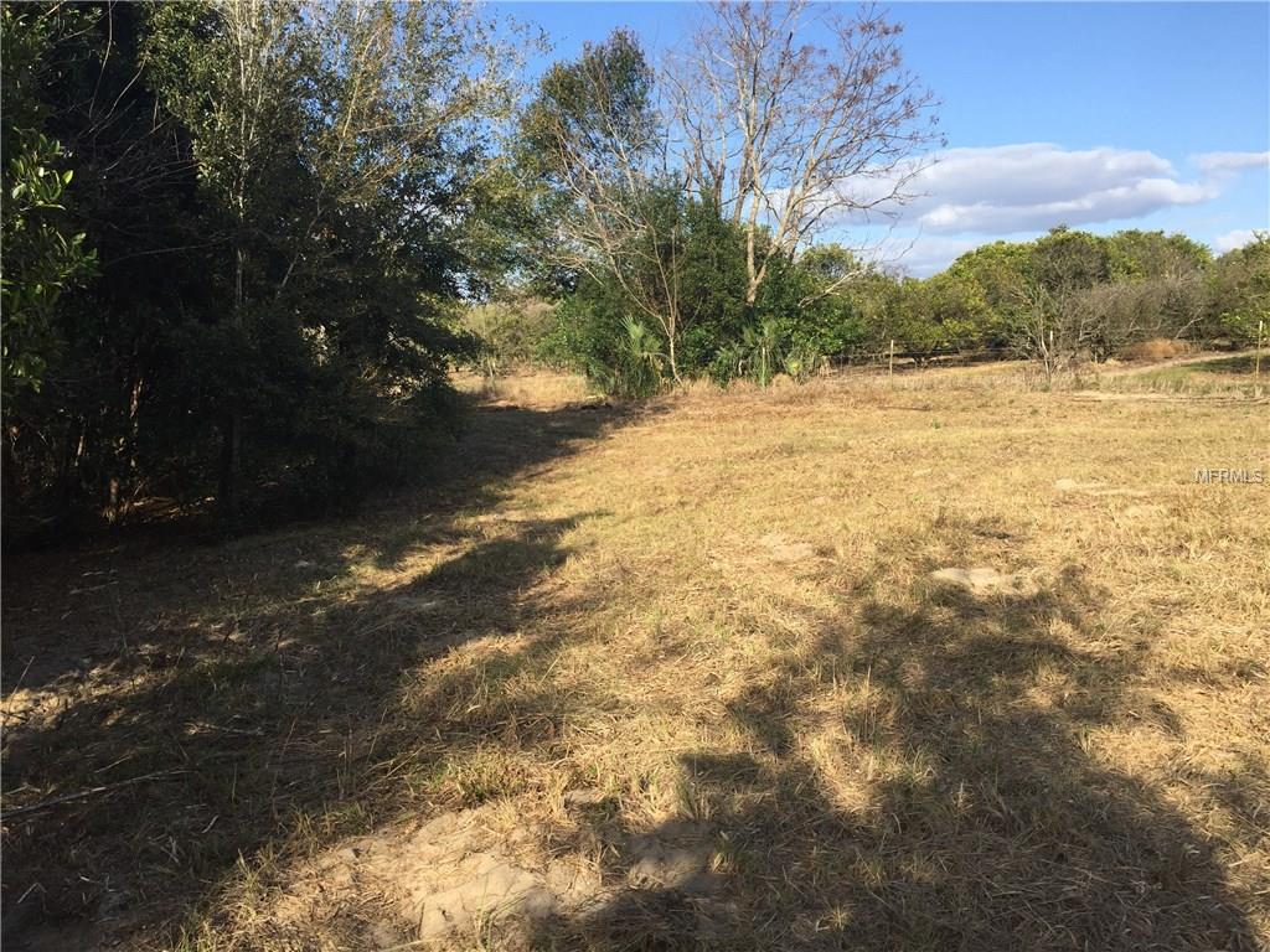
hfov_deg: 61.7
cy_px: 476
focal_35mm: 29
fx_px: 1064
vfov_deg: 48.2
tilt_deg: -7.2
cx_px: 635
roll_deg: -1.2
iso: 32
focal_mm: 4.15
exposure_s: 1/1236
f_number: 2.2
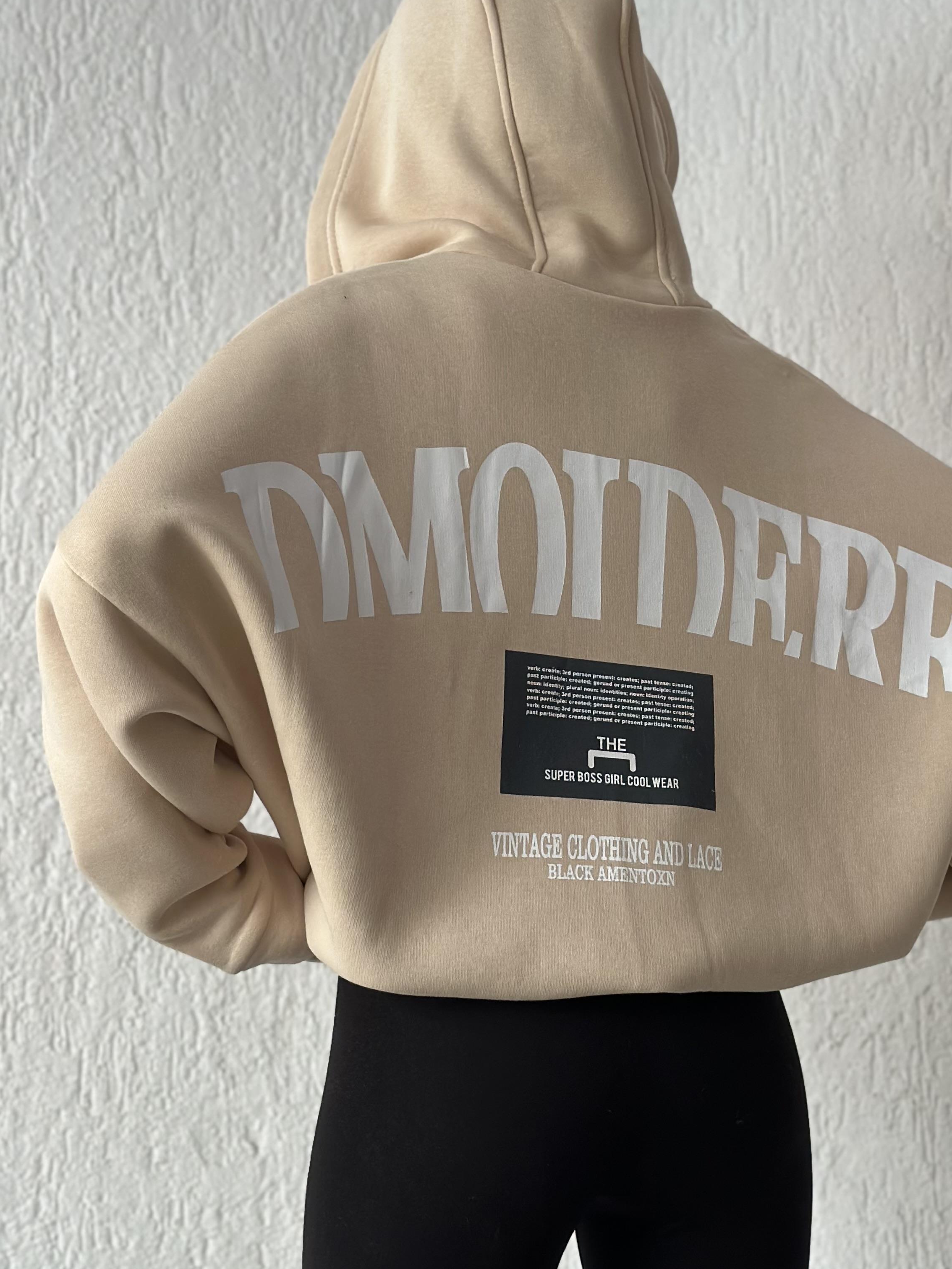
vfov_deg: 30.2
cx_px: 599
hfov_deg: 22.9
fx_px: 2347
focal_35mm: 64
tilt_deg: +4.4
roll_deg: +0.6
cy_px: 701
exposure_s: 1/60
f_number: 1.78
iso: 200
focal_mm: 6.86
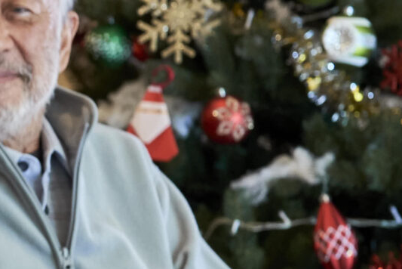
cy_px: 167
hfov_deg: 8.2
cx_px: -382
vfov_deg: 5.7
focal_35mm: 240
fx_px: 2681
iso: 1000
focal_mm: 50
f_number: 4
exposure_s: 1/200
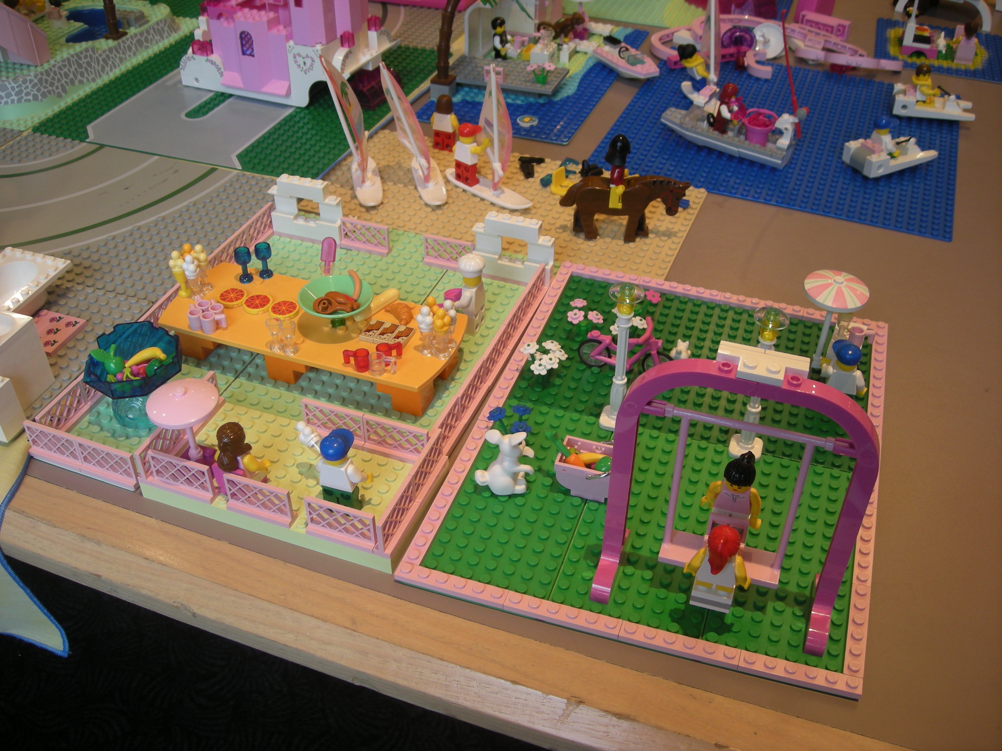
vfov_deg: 40.7
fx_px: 1013
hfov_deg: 52.6
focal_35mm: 35
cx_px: 501
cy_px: 376
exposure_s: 1/9.1
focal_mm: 5.7
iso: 64
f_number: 2.8
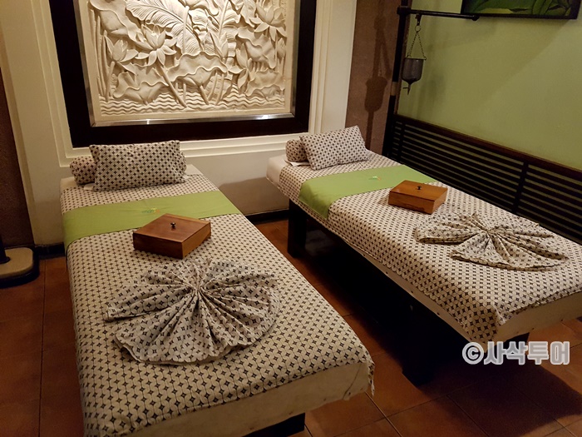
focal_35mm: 26
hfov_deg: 67.3
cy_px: 218
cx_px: 291
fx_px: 437
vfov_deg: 53.1
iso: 400
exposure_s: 1/10
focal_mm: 4.2
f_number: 1.7
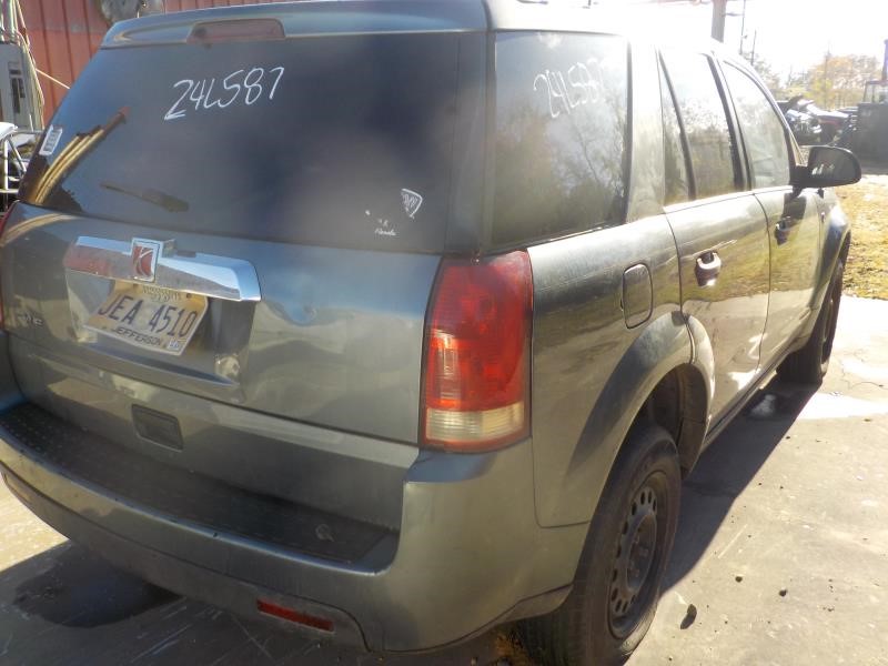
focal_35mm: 30
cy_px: 333
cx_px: 444
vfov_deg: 46.8
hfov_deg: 60.0
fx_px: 770
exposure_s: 1/400
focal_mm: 4.1
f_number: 3.3
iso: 125
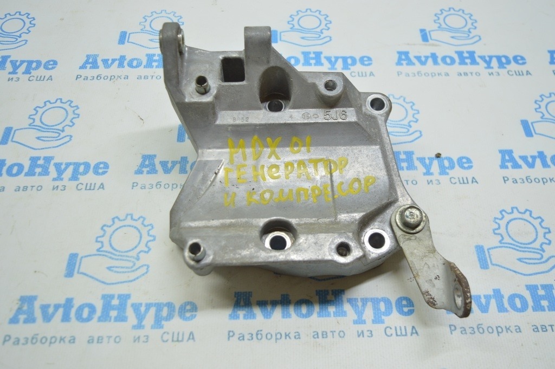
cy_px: 184
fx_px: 555
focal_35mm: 36
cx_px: 278
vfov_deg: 36.8
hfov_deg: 53.2
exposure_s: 1/60
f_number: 4
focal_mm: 24
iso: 400
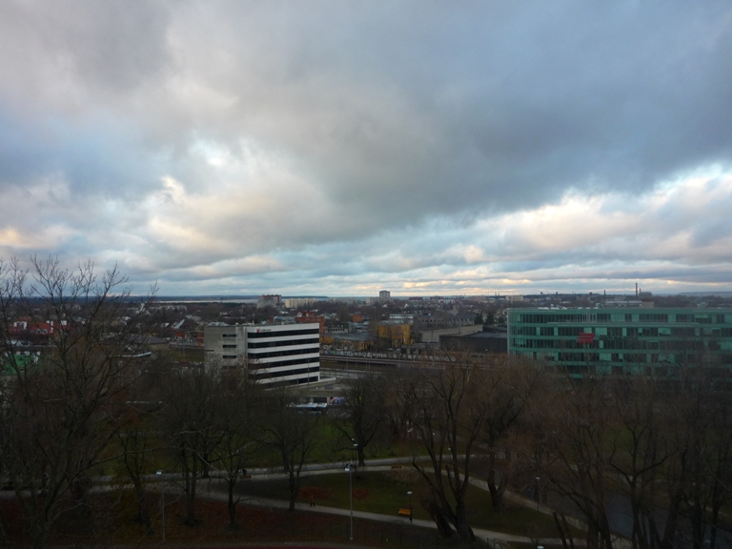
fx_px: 698
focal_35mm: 33
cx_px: 366
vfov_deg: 42.9
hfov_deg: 55.4
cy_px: 274
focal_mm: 5.5
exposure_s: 1/125
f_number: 2.8
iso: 100
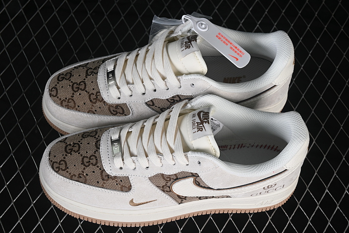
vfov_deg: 18.2
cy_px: 116
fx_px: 727
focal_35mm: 75
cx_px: 174
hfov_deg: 27.0
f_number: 7.1
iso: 160
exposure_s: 1/80
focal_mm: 50
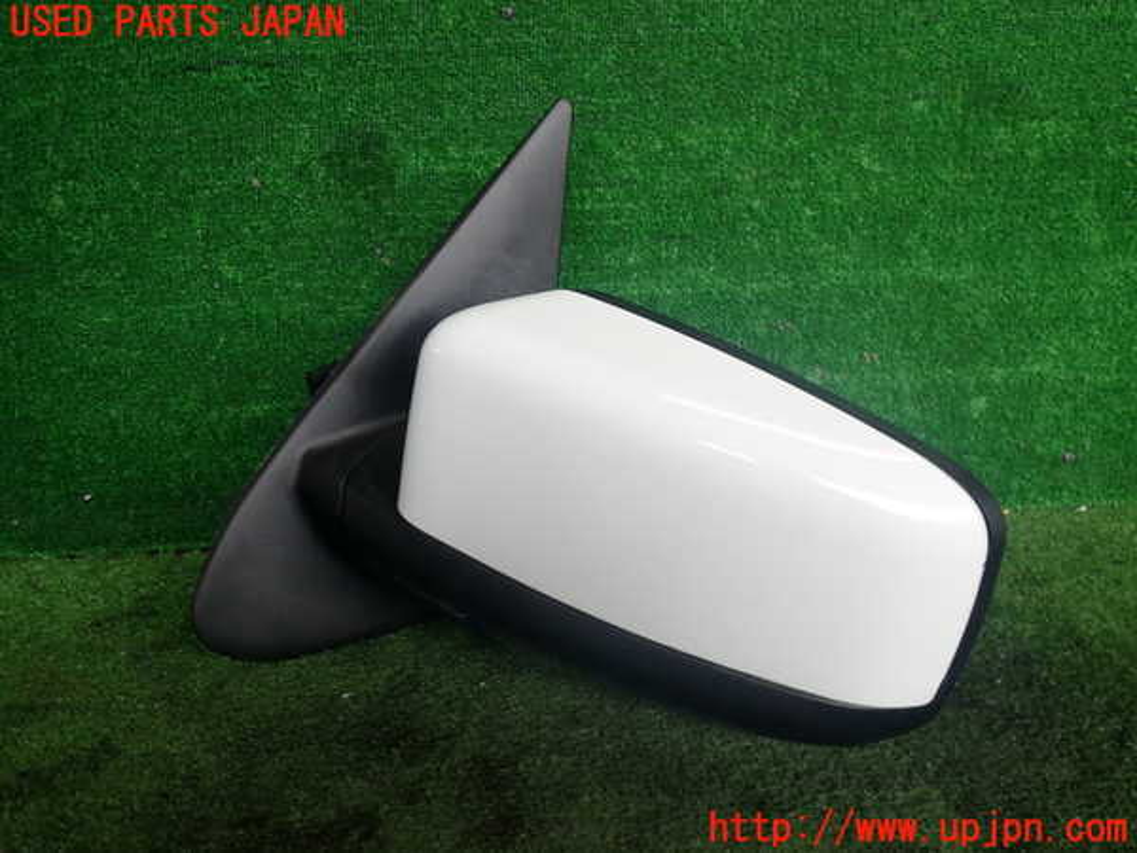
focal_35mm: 30
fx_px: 985
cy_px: 426
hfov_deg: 60.0
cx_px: 568
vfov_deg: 46.8
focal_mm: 5.4
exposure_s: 1/125
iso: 200
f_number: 2.3
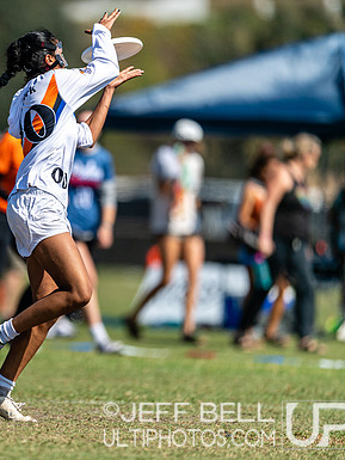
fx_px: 7703
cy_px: 230
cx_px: 24
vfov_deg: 3.4
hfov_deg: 2.6
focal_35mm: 580
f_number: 2.8
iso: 100
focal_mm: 400
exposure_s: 1/4000
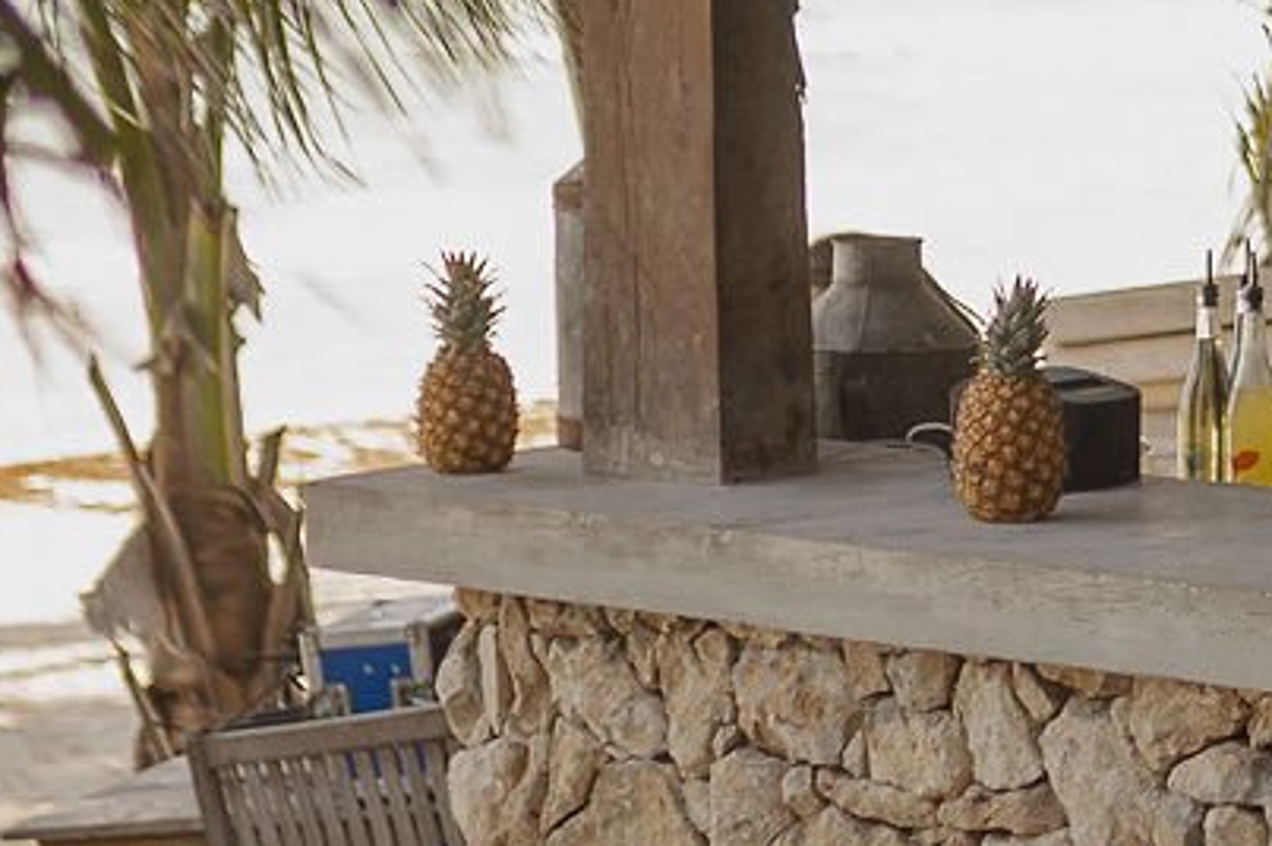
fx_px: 6284
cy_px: 65
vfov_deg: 7.7
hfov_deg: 10.8
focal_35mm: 178
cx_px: 2301
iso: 100
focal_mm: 35
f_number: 1.4
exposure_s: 1/1600
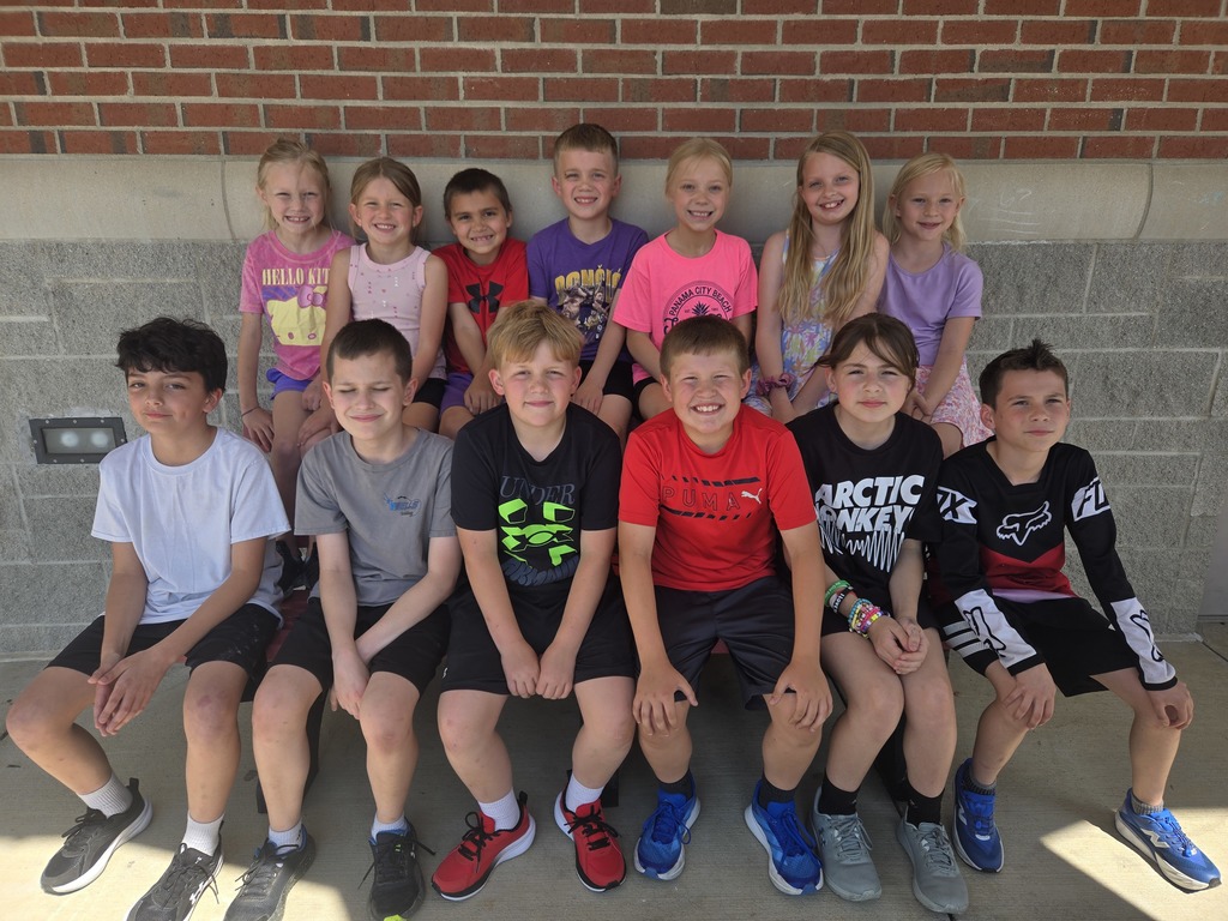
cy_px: 460
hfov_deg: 73.9
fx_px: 816
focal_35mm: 23
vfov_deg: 58.9
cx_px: 614
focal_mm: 5.4
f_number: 1.8
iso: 25
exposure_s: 1/816
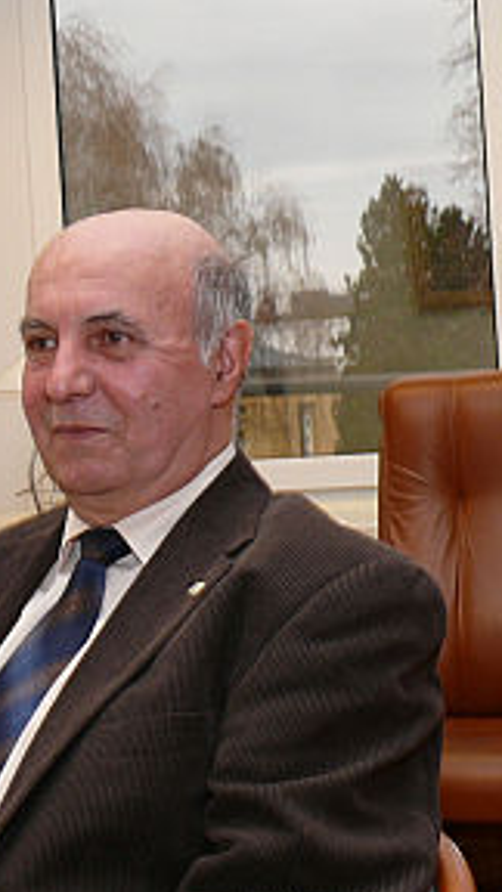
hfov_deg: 13.8
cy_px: 418
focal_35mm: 87
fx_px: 2059
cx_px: 84
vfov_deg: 24.5
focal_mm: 9.3
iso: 100
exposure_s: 1/30
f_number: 4
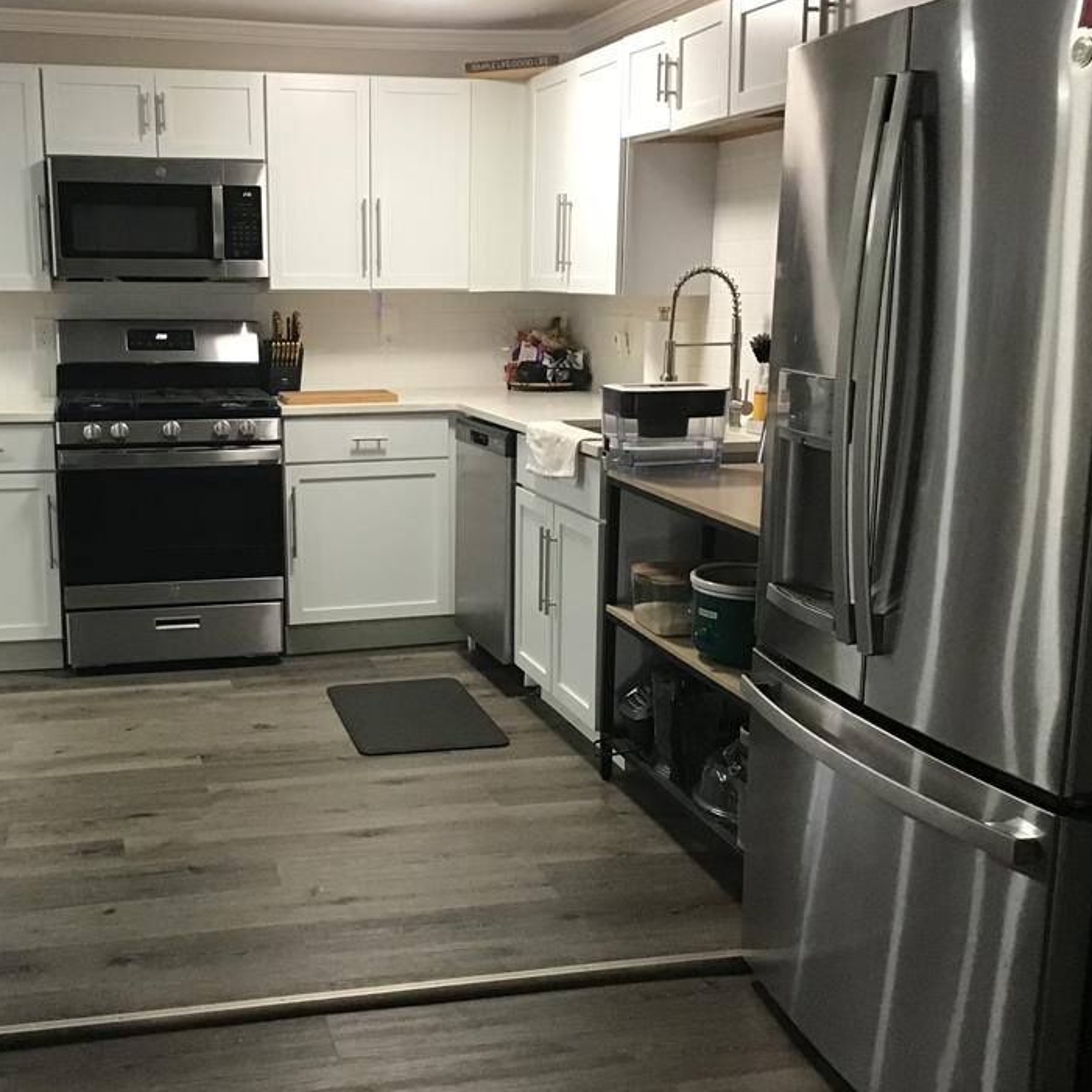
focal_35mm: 40
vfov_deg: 41.9
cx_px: 417
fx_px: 1428
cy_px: 556
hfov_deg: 41.6
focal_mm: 3.3
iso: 125
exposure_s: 1/30
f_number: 2.4
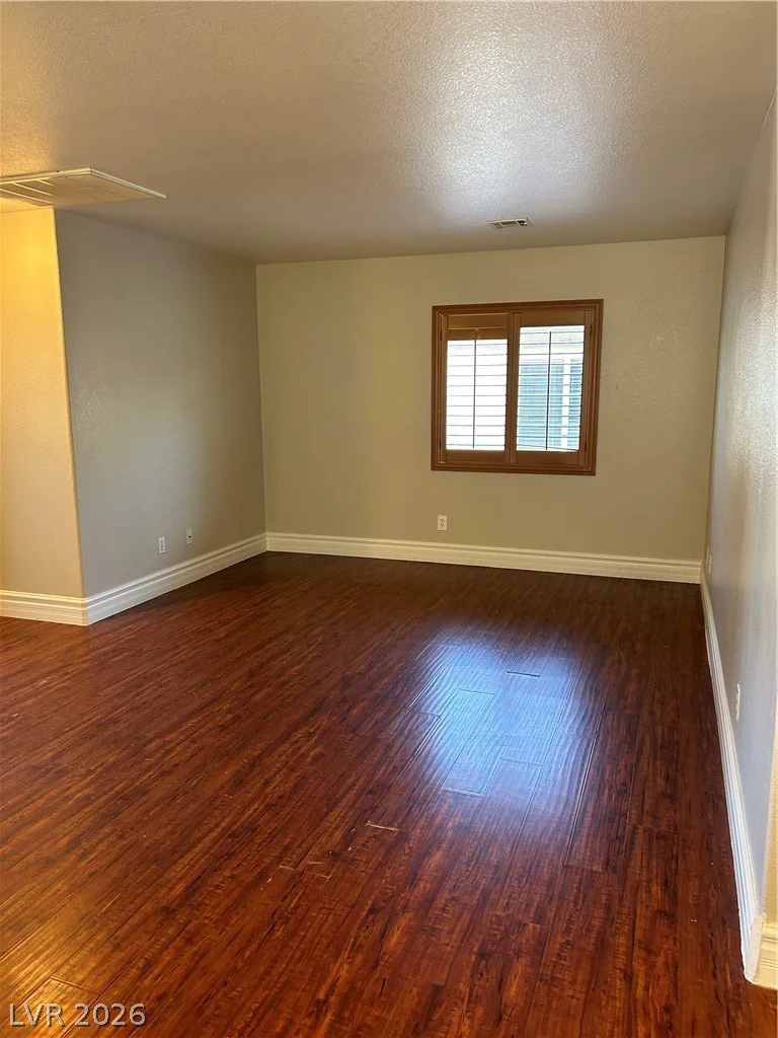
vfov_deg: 67.3
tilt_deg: -9.0
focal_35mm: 26
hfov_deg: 53.1
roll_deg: -0.2
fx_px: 779
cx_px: 389
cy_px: 519
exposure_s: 1/60
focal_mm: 5.7
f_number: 1.5
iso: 200
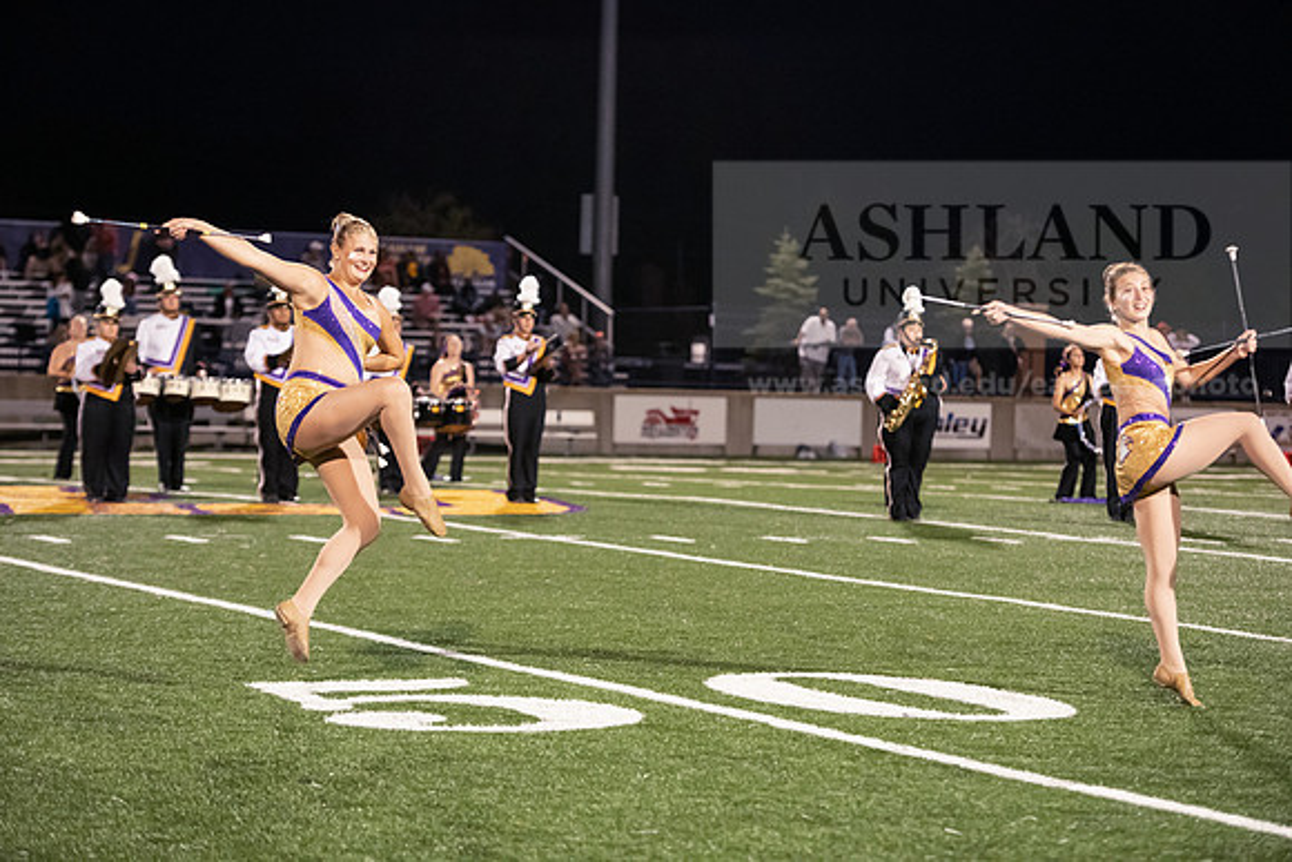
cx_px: 646
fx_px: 3661
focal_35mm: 102
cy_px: 431
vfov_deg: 13.4
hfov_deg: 20.0
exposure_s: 1/500
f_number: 3.2
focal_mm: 102
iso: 5000
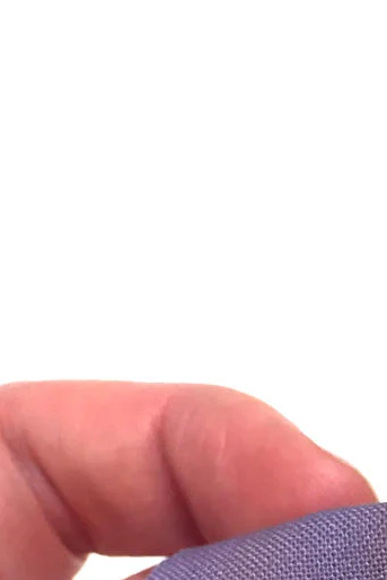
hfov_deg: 15.2
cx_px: 401
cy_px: 691
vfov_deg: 21.5
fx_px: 1418
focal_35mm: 88
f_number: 2.2
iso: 32
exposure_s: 1/33
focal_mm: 4.2
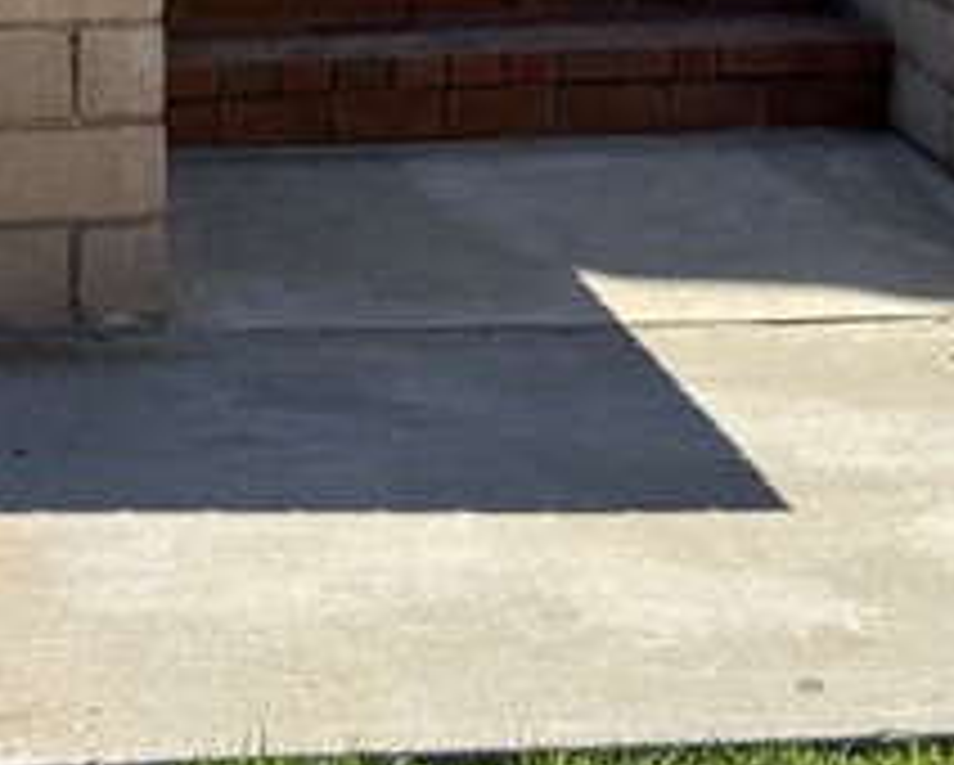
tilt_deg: +0.0
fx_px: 3193
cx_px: 68
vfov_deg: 12.6
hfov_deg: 16.7
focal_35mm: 113
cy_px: -558
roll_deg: +1.3
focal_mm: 6.76
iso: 80
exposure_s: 1/3279
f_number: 1.78
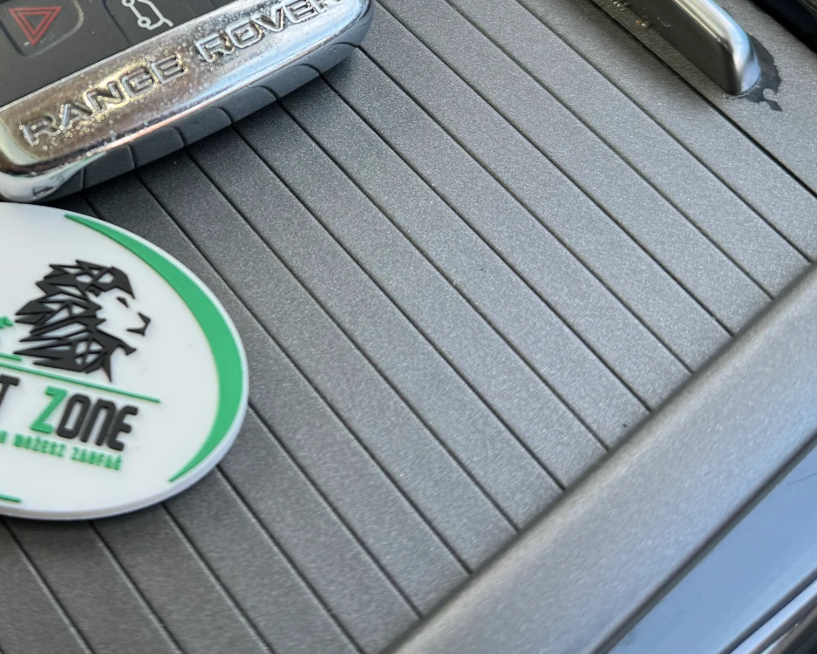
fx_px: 1161
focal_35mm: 48
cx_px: 114
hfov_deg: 36.8
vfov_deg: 30.0
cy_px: 56
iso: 64
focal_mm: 6.86
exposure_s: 1/121
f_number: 1.78
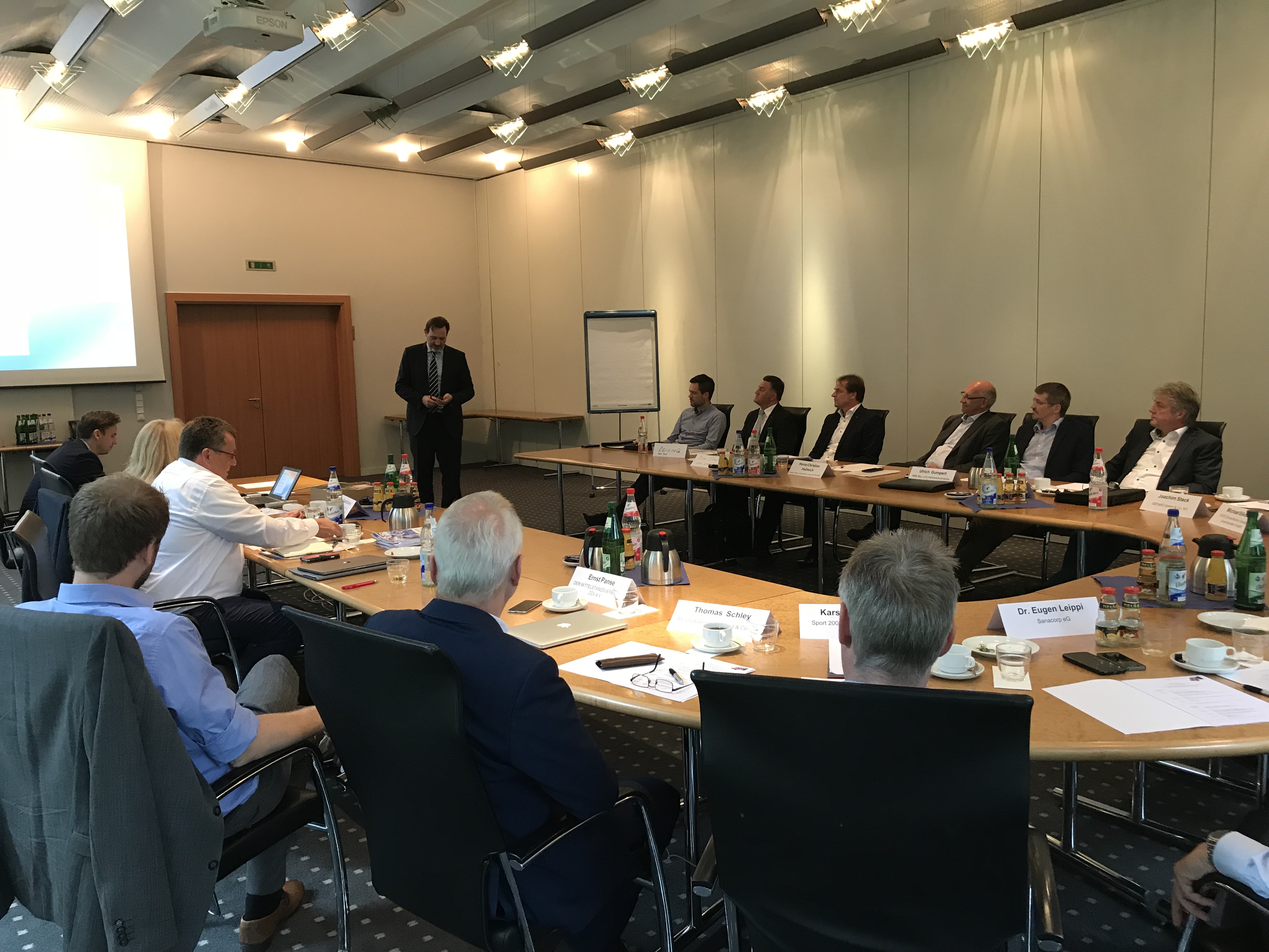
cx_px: 634
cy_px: 476
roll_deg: +1.6
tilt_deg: -8.0
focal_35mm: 28
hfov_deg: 63.4
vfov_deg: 49.7
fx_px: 1026
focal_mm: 3.99
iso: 50
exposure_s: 1/17
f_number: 1.8
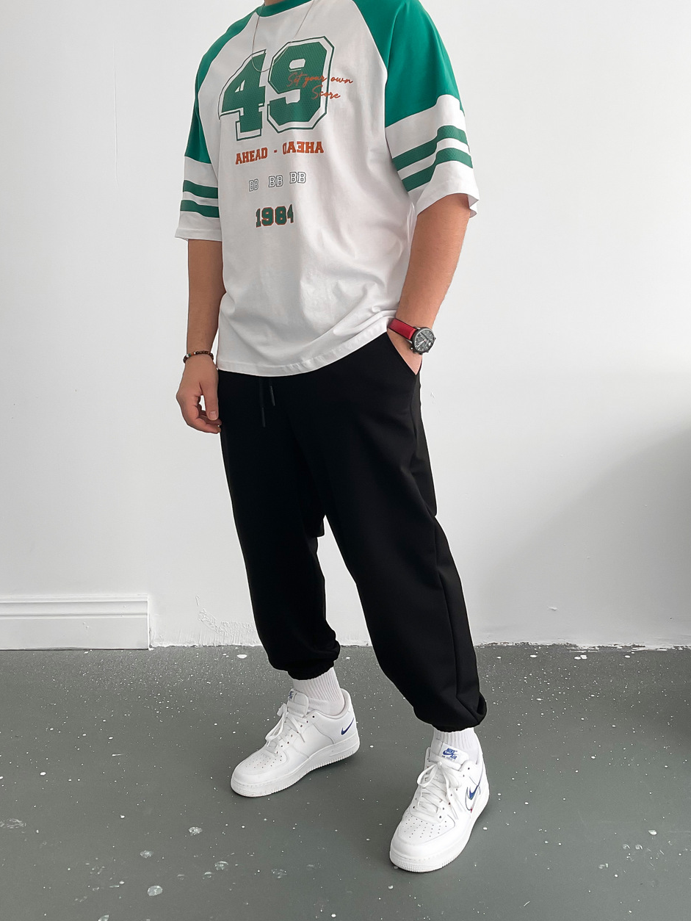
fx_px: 984
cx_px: 301
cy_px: 341
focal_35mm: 37
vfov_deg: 49.6
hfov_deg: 38.6
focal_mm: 3
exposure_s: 1/120
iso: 25
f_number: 1.8
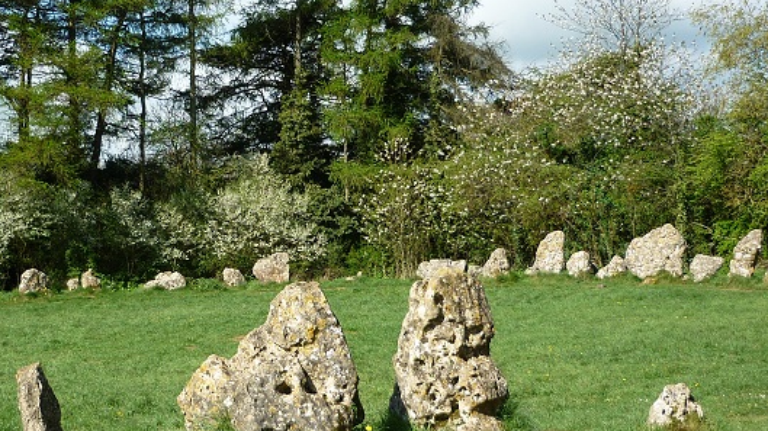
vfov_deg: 19.4
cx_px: 299
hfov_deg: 33.7
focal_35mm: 62
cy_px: 238
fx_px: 1262
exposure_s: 1/1000
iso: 80
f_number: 2.8
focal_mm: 5.5
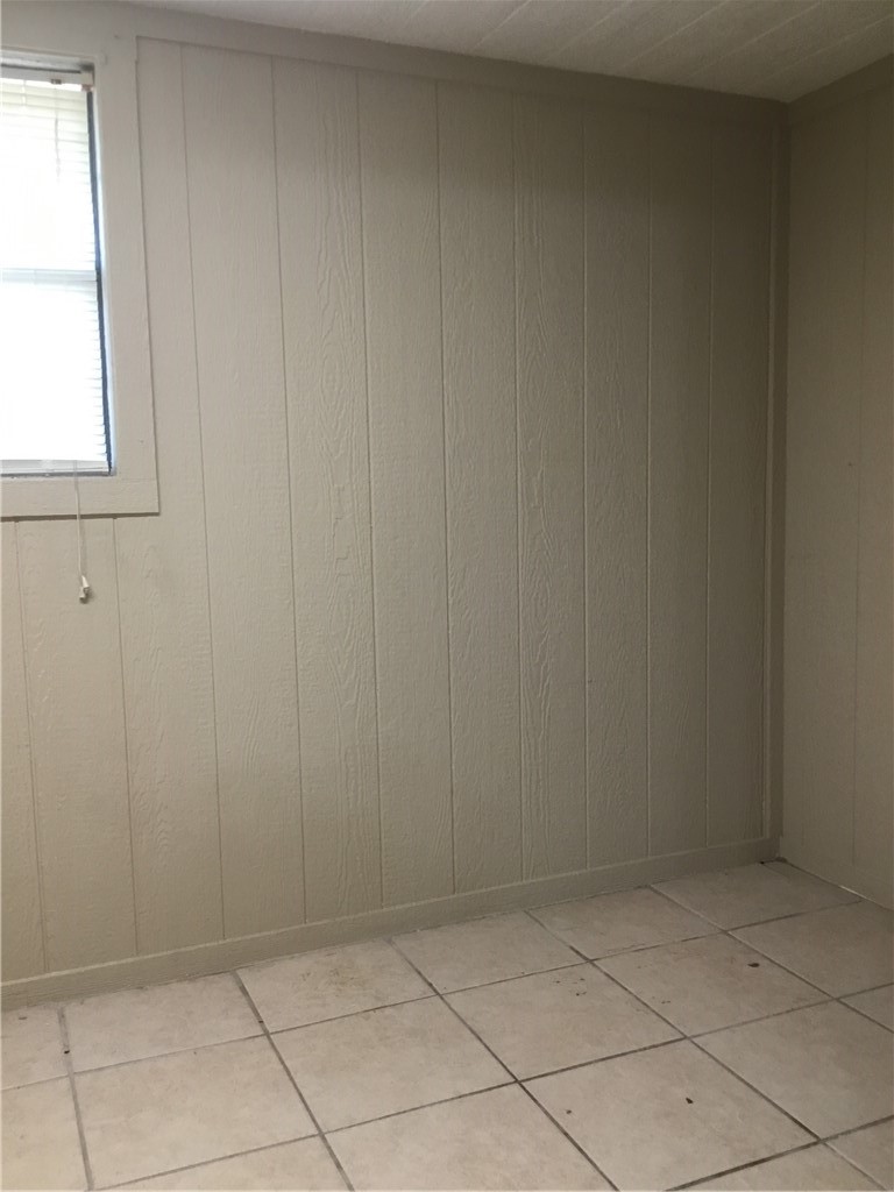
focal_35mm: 31
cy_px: 596
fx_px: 1067
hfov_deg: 45.4
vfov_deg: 58.4
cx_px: 447
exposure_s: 1/30
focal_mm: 3.3
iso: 100
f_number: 2.4
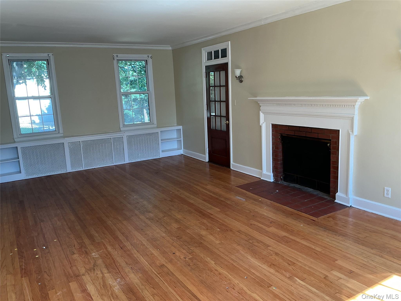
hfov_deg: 61.7
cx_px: 200
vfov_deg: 48.2
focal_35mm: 29
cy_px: 150
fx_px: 336
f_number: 1.8
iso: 40
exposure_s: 1/60
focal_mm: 3
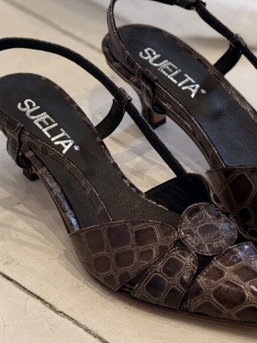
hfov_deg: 7.8
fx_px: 1880
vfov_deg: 10.4
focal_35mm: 190
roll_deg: -2.4
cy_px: 135
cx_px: 183
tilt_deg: -34.3
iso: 200
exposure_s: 1/100
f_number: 2.8
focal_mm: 15.66
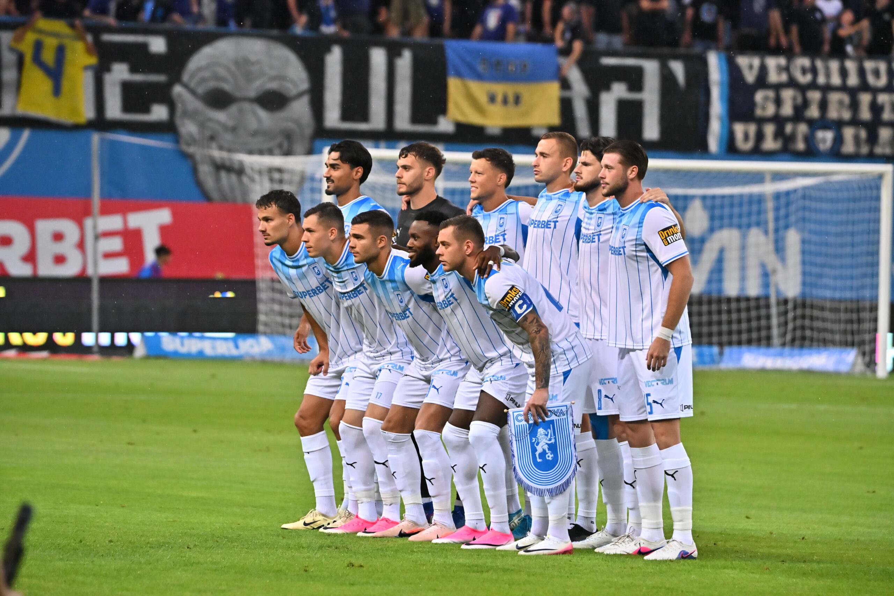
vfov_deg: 4.7
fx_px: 7202
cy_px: 298
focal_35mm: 290
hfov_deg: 7.1
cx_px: 447
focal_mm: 290
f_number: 5.6
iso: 5000
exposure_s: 1/1600
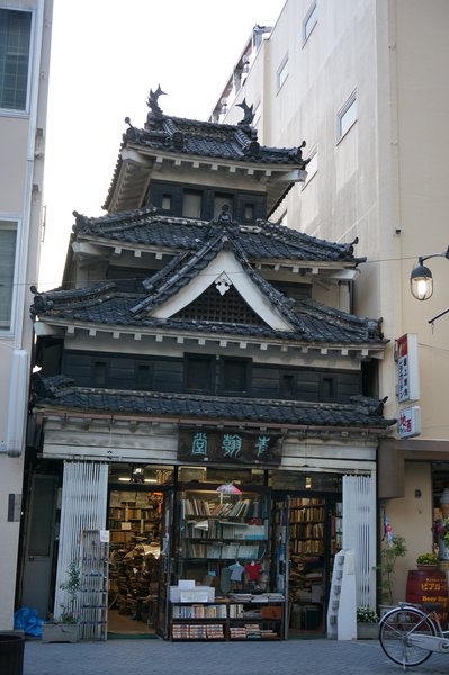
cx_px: 224
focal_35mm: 50
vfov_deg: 40.0
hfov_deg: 27.2
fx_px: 928
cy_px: 338
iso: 250
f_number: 5
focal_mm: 33
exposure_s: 1/60
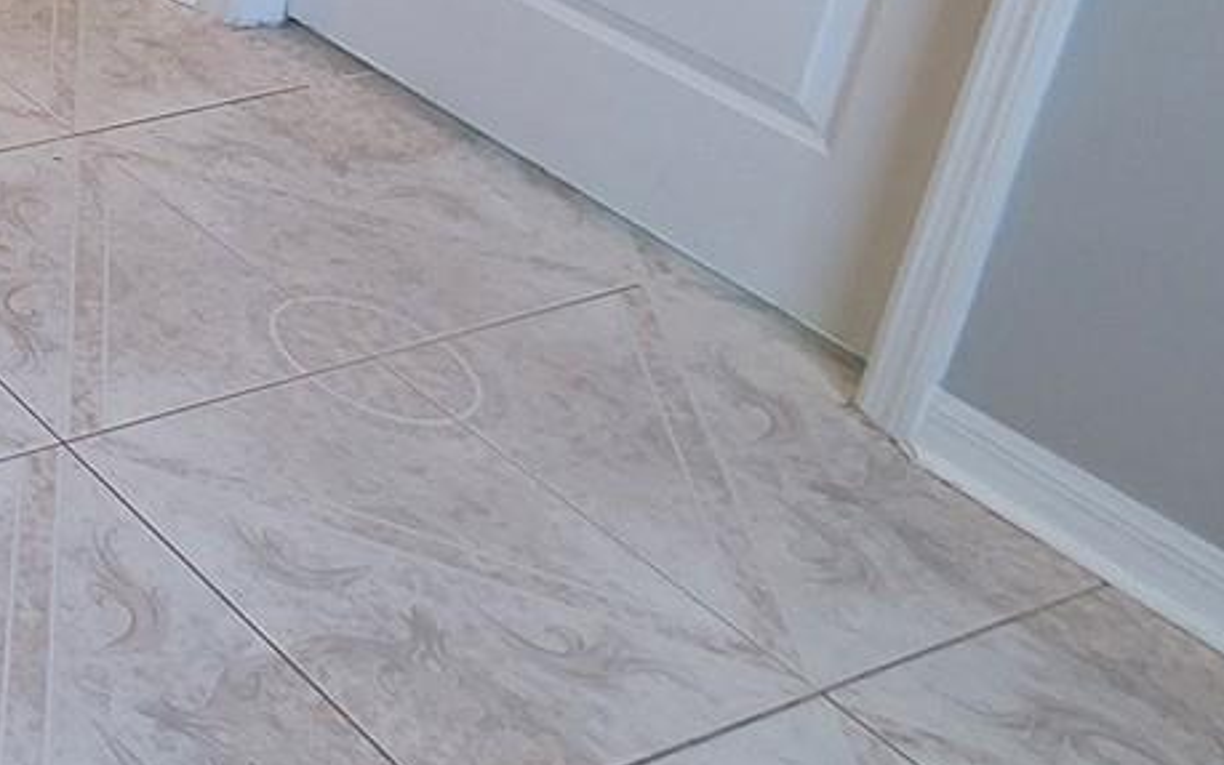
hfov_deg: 24.5
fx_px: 1601
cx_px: -843
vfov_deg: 21.2
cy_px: -480
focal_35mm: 48
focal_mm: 2.2
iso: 200
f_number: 2.2
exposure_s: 1/60
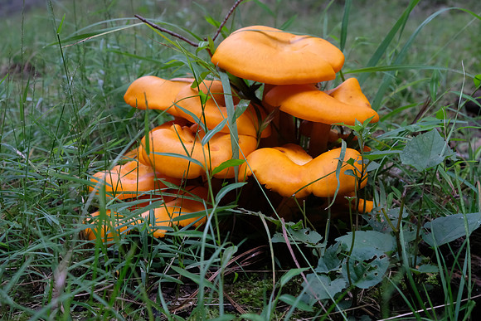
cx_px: 240
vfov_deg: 26.5
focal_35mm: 51
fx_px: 682
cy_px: 160
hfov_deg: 38.9
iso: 3200
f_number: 9
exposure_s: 1/85
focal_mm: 34.3
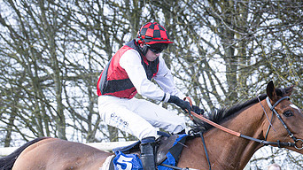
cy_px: 164
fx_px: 1735
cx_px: 193
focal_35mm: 216
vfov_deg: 5.6
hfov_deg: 10.0
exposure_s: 1/1000
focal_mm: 70
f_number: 4
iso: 800
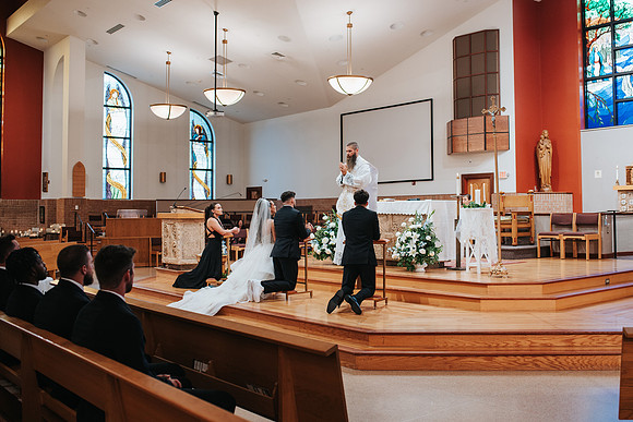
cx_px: 355
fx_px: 690
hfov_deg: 49.1
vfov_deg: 34.0
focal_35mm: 39
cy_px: 185
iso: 800
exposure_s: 1/125
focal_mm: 35
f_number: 2.8
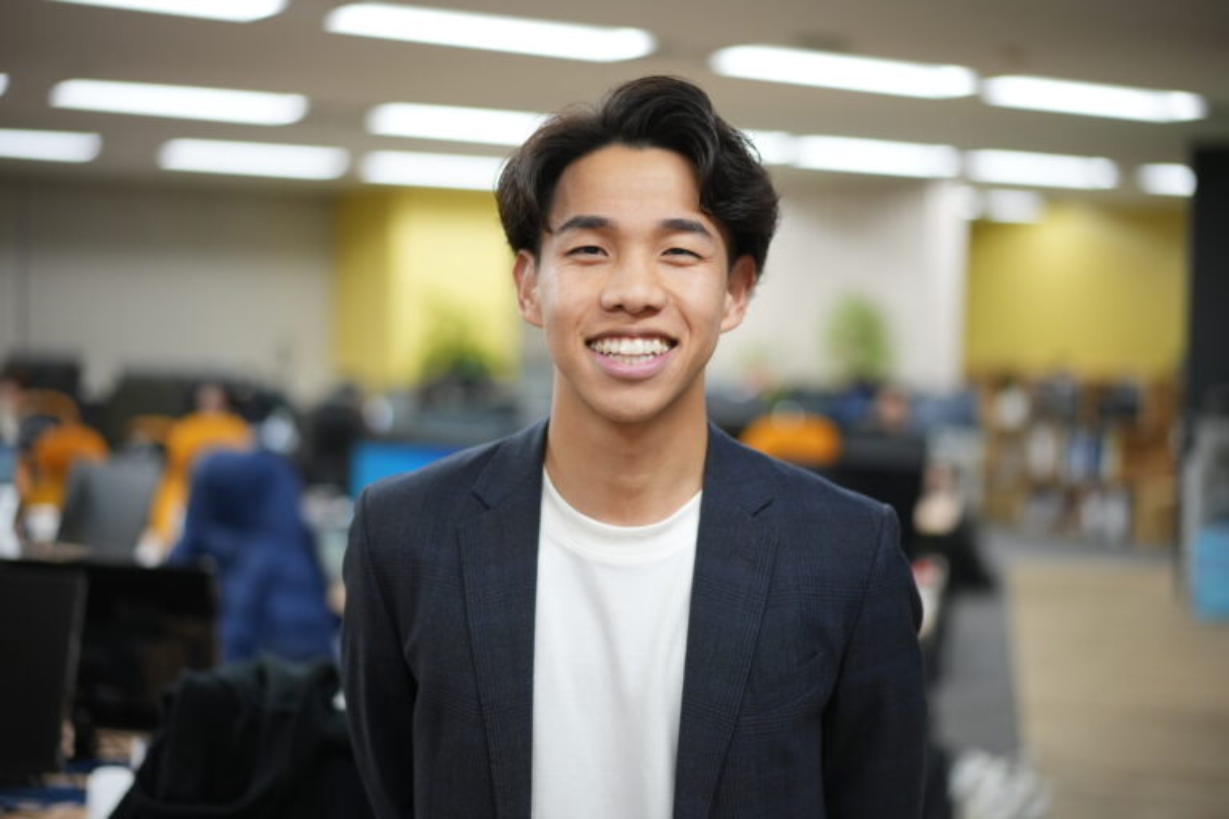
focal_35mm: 55
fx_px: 1877
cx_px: 614
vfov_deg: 24.6
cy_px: 410
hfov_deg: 36.2
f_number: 1.8
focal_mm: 55
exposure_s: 1/125
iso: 800
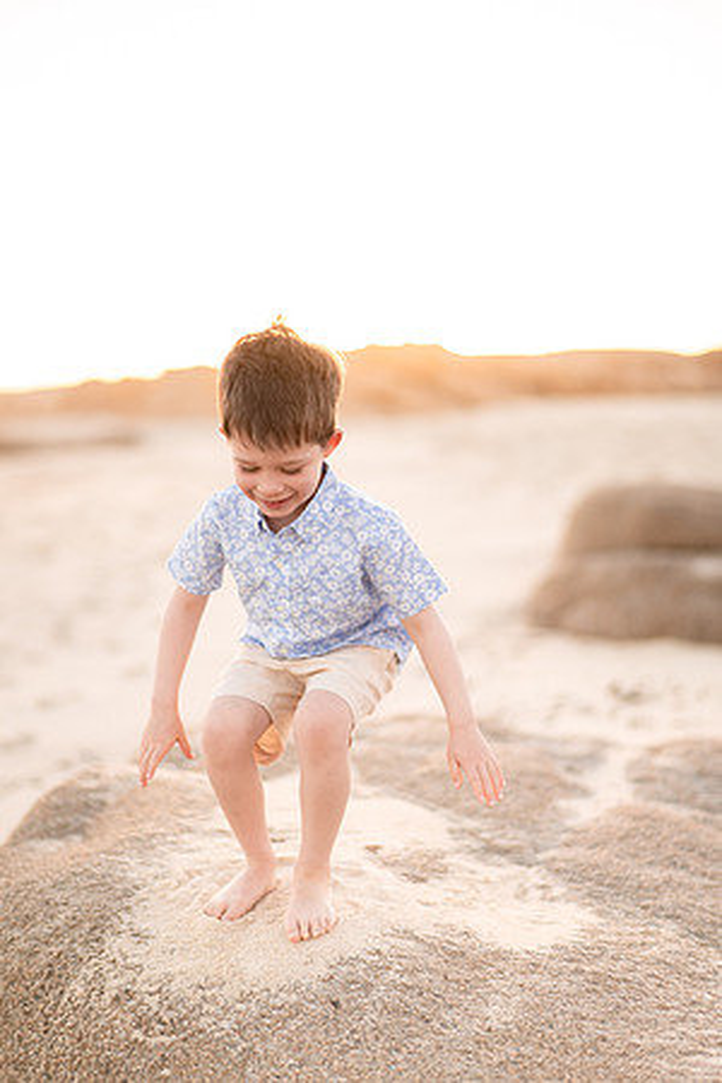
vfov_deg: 34.5
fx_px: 1745
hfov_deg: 23.4
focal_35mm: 58
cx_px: 361
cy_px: 542
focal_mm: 58
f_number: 1.8
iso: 100
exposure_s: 1/800
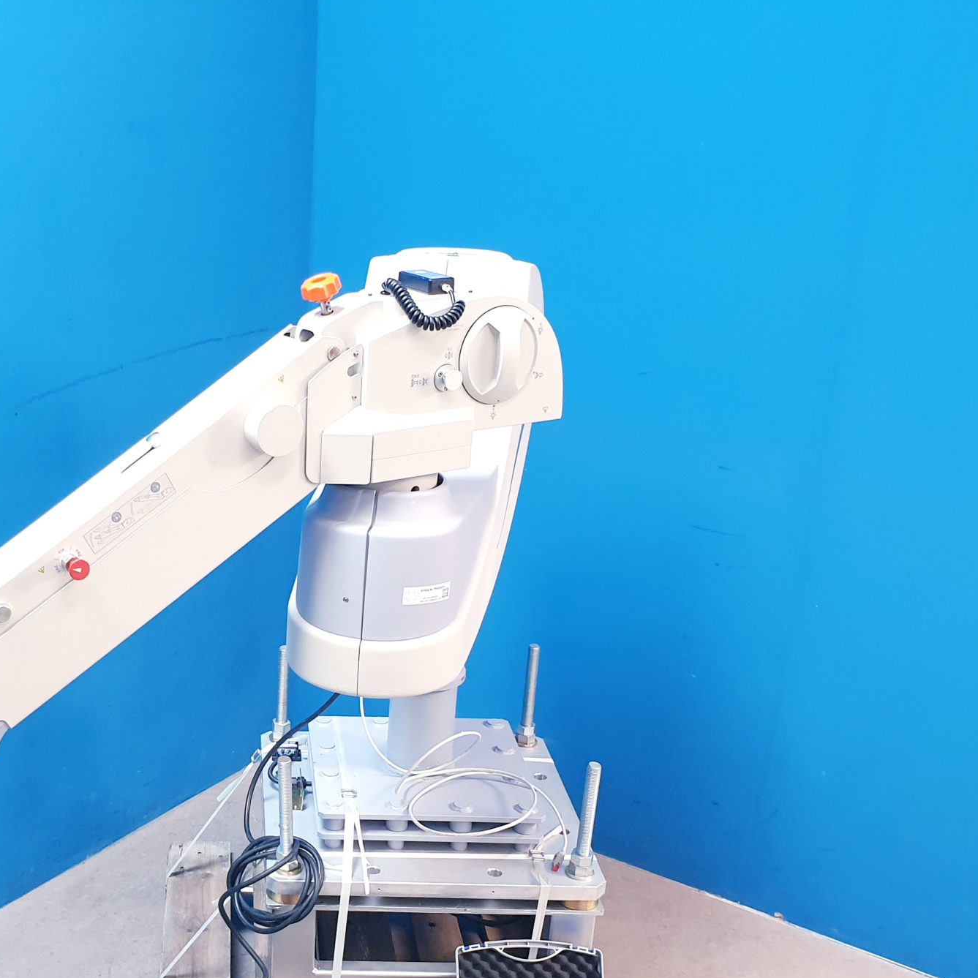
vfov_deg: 37.7
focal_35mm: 44
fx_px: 1406
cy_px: 695
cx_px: 202
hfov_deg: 37.1
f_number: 2.4
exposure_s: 1/33
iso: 250
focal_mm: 4.3
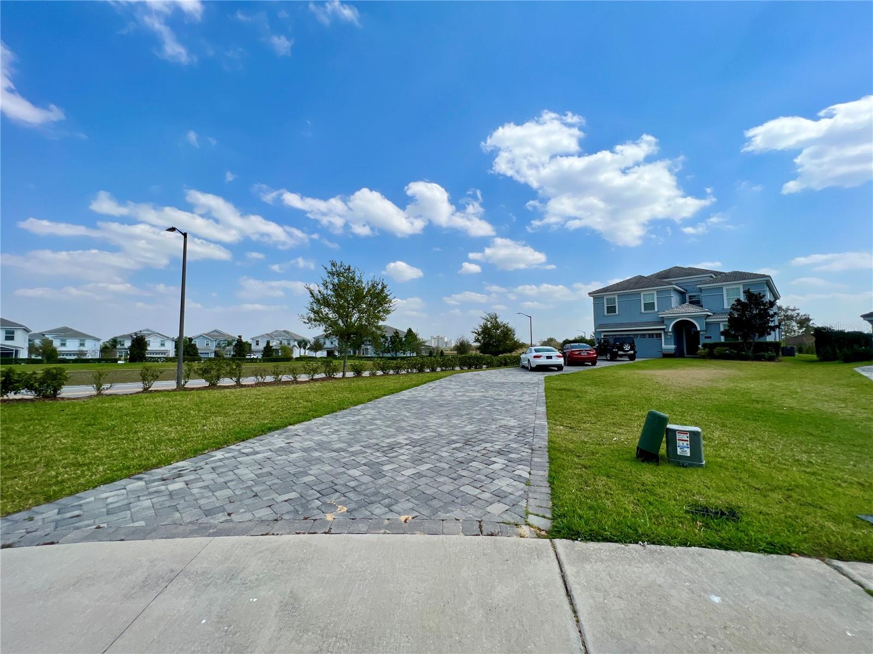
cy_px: 327
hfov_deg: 106.2
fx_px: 328
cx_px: 436
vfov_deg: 89.9
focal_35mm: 13
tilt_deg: +2.6
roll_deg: -0.2
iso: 32
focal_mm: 1.57
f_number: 1.8
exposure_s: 1/2538
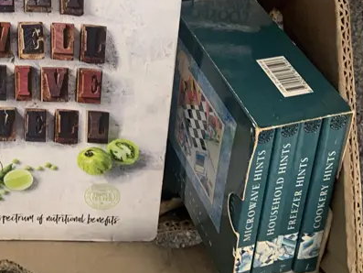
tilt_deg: -77.3
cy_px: -184
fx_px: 703
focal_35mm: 67
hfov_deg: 28.2
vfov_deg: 18.3
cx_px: 57
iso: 100
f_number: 1.8
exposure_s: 1/50
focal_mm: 4.25
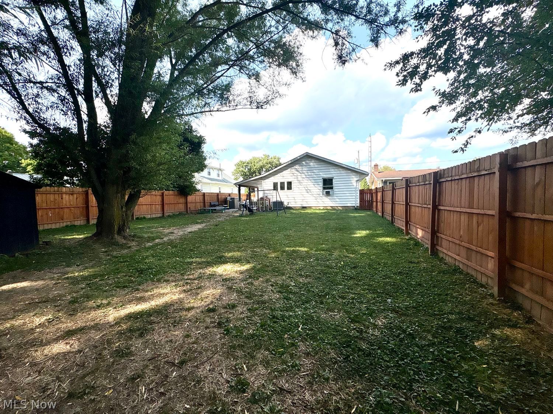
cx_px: 276
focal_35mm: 14
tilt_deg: -2.0
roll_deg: +1.3
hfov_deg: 102.1
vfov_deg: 85.7
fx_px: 224
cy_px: 207
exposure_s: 1/1217
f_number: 2.2
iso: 40
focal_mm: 2.22
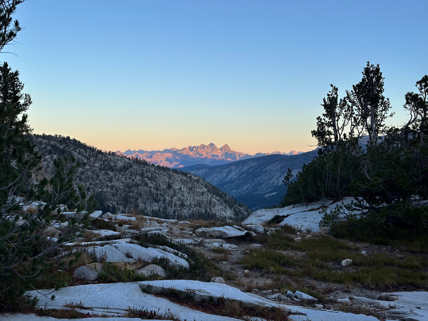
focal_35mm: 48
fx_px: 593
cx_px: 214
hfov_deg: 39.7
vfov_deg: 30.3
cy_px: 160
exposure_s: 1/729
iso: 64
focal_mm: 6.86
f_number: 1.78
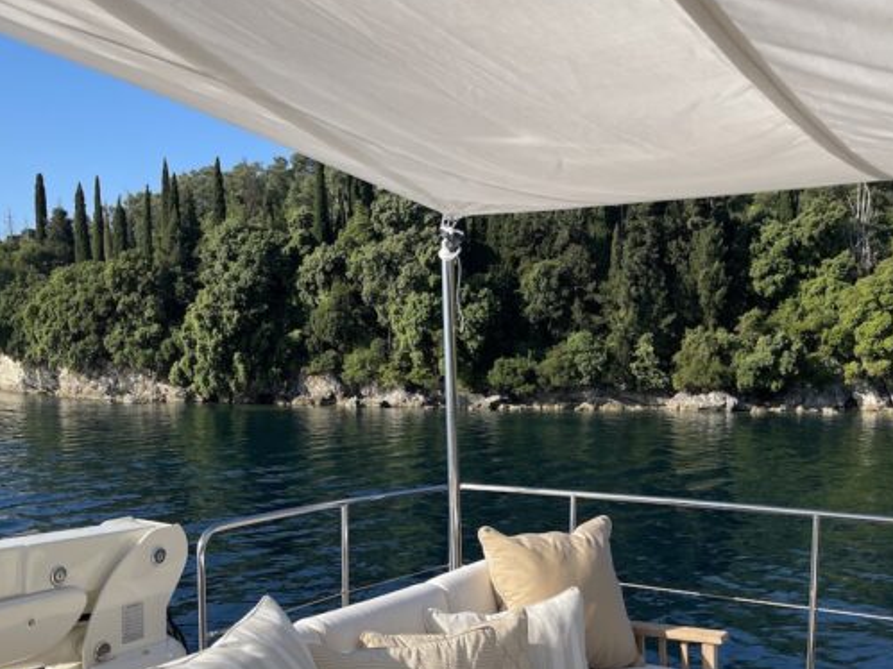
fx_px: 1032
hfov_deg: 46.7
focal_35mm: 40
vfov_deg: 35.7
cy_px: 433
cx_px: 399
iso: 32
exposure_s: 1/2660
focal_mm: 5.1
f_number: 1.6
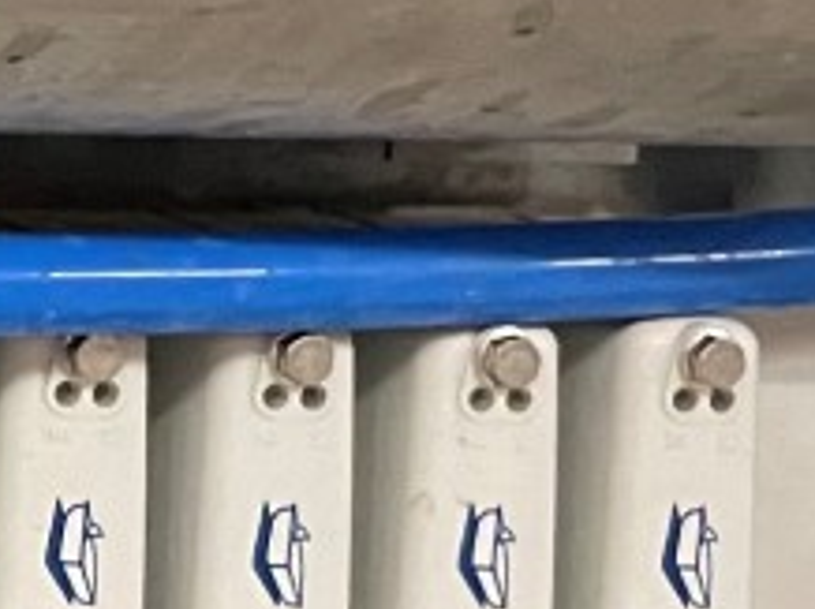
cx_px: -1548
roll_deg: -2.5
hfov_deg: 9.4
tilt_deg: -6.1
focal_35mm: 172
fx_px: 4045
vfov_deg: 8.6
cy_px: 7
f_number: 1.6
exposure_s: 1/33
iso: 400
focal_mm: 4.2
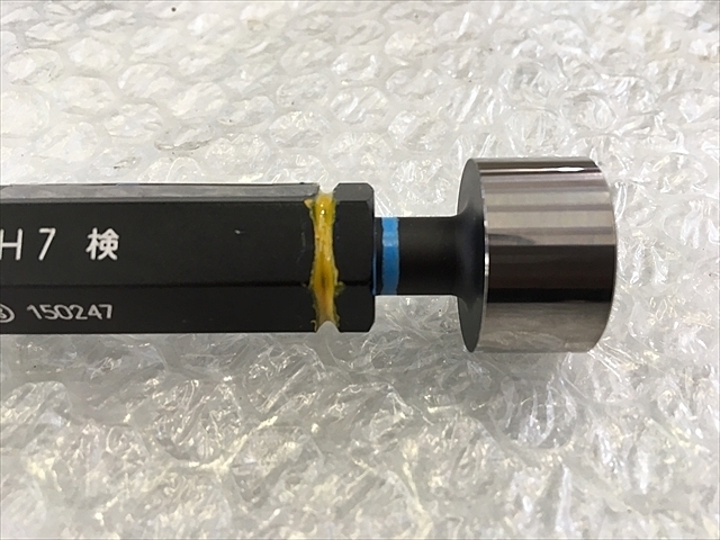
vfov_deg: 48.2
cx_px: 360
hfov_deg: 61.7
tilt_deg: -50.8
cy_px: 270
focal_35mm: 29
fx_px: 603
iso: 25
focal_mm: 4.15
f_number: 2.2
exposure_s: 1/30
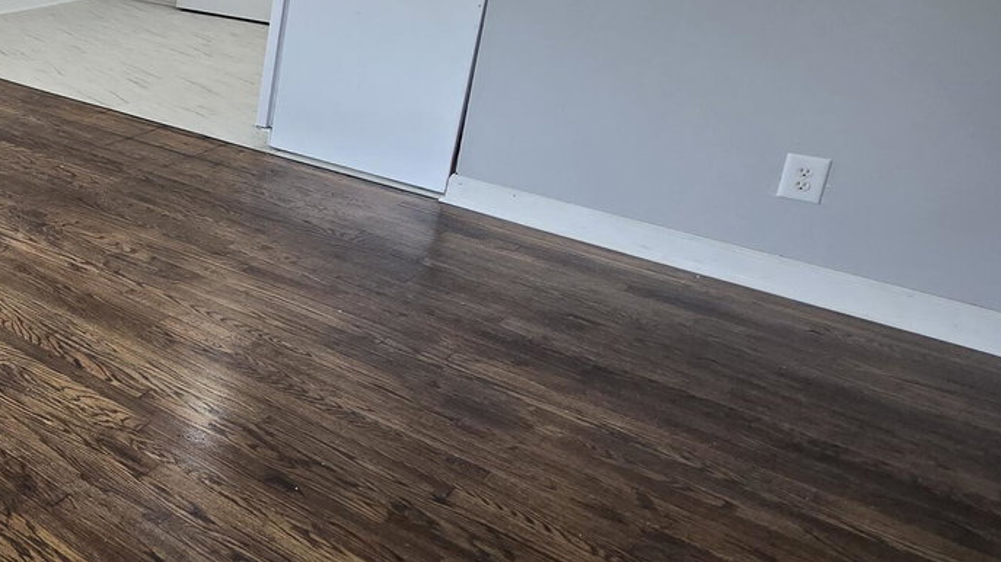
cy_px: 112
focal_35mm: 33
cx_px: -156
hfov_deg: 42.8
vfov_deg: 34.5
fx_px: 876
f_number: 2.2
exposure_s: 1/100
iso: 125
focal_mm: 2.2
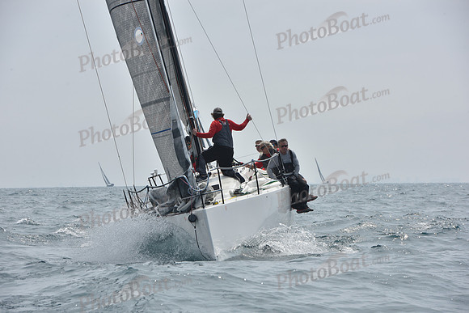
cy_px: 156
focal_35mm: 200
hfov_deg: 10.3
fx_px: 2606
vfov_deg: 6.9
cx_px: 234
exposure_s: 1/800
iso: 250
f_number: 11
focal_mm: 200
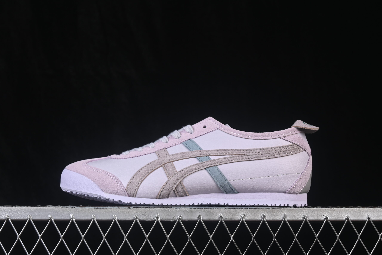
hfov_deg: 27.0
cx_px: 191
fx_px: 796
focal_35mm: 75
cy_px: 128
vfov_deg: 18.2
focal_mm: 50
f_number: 8
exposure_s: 1/80
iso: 160
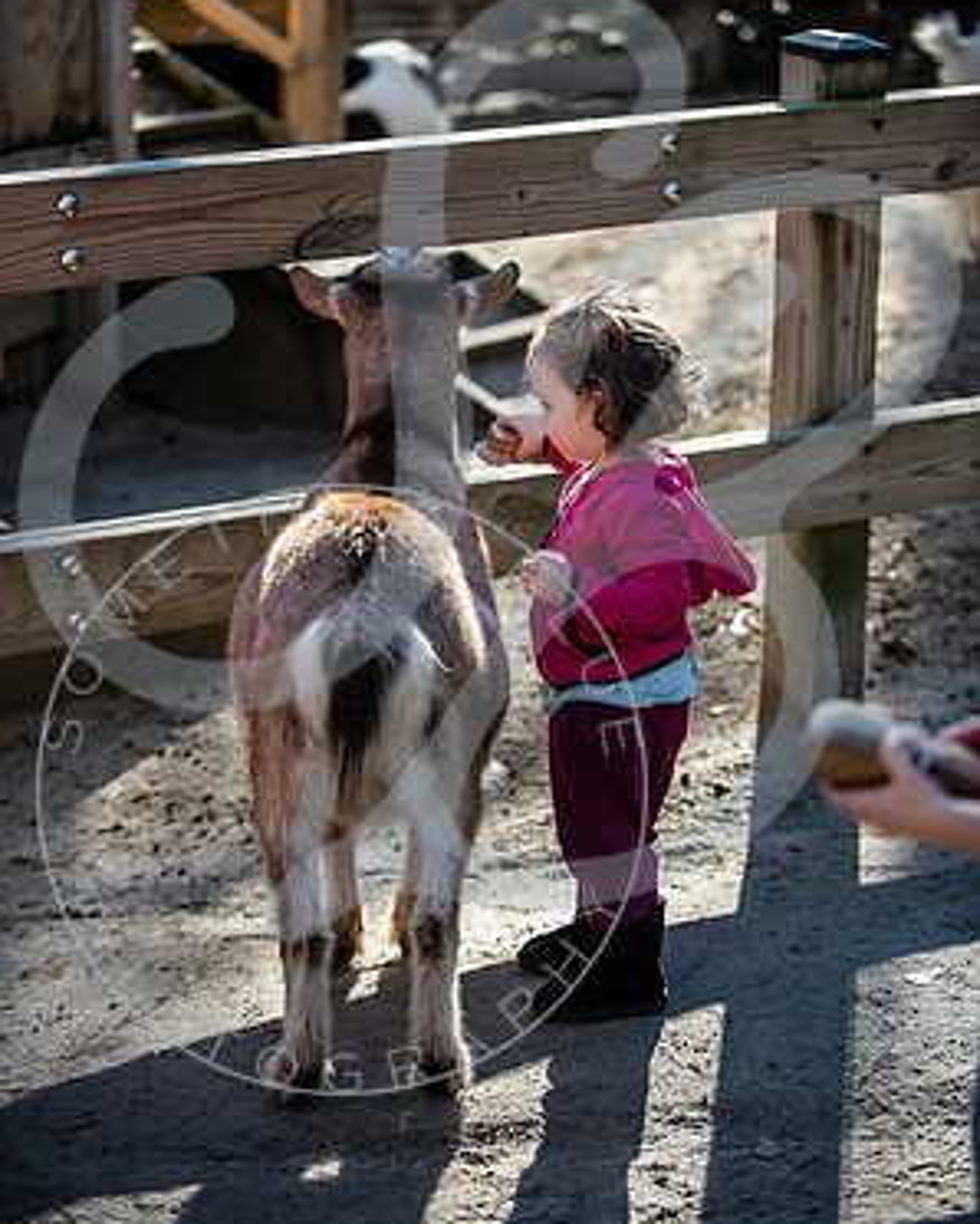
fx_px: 3369
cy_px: 540
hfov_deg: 16.6
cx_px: 490
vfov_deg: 20.6
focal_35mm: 93
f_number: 2.8
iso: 200
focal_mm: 82
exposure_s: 1/800
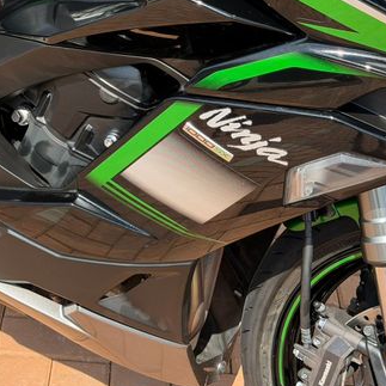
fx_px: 1060
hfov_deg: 20.2
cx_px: 33
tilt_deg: -27.7
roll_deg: -3.2
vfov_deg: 20.6
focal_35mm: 84
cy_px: 134
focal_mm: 6.76
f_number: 1.78
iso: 80
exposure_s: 1/1403
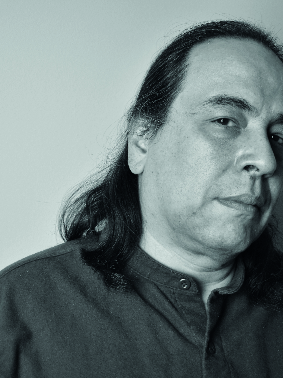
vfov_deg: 32.8
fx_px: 640
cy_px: 190
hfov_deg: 24.9
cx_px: 156
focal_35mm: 59
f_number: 4
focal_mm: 27
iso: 800
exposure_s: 1/50
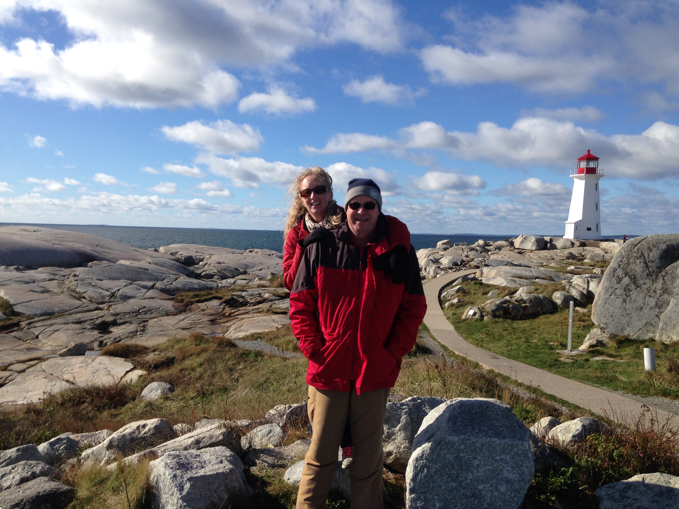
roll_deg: -1.7
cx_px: 340
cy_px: 254
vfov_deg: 42.9
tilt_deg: -4.2
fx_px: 647
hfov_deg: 55.4
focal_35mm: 33
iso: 50
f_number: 2.4
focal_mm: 4.12
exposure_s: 1/2088
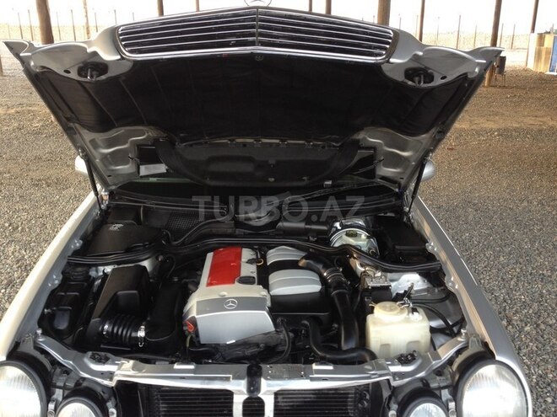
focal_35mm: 35
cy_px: 208
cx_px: 278
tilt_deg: -18.6
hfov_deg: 52.6
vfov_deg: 40.7
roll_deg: +0.2
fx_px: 563
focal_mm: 4.28
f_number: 2.4
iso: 50
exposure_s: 1/40
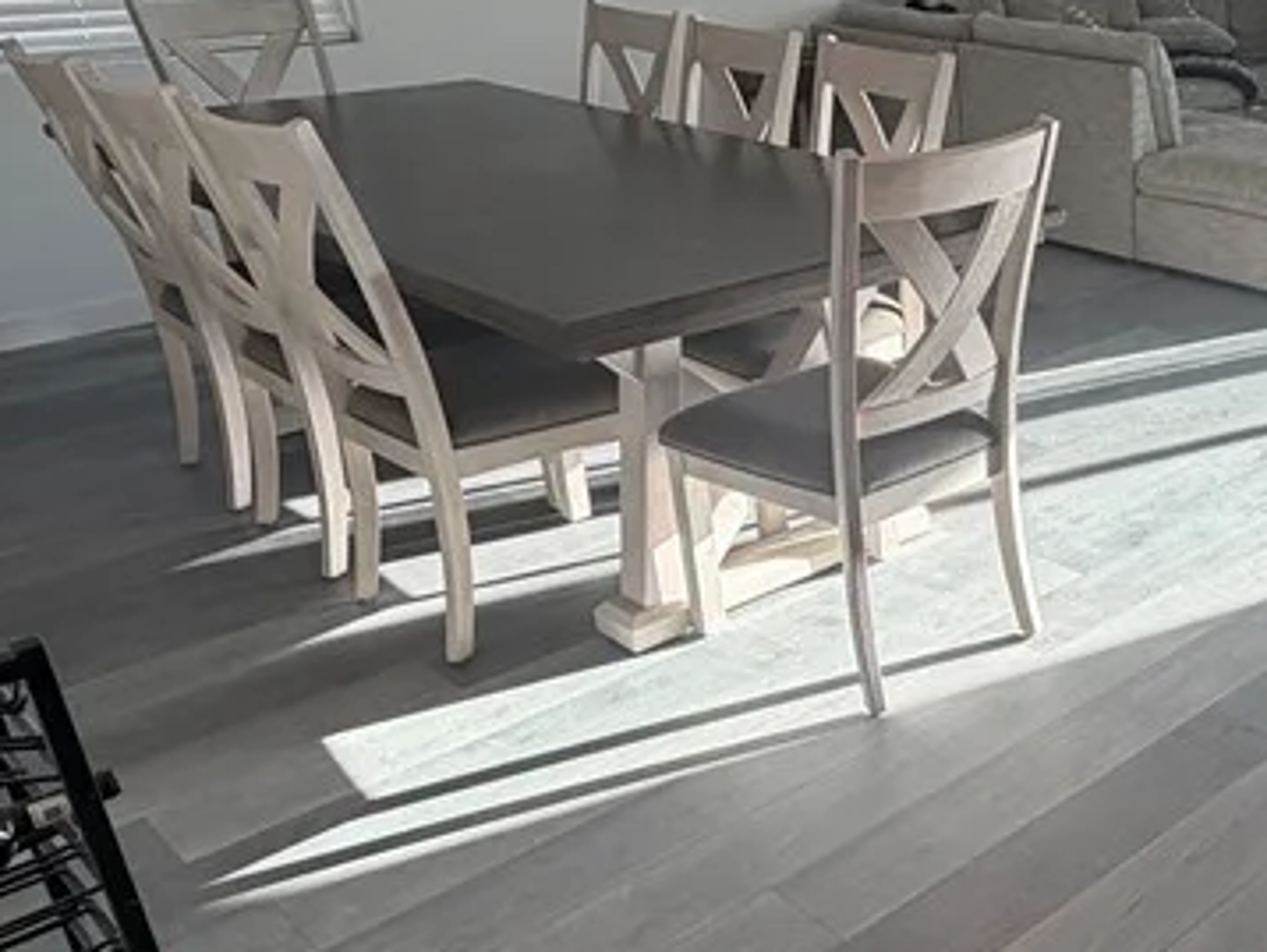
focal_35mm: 40
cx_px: 1228
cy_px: 520
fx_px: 1465
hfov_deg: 41.5
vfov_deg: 36.0
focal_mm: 2.22
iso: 50
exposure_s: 1/120
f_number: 2.2
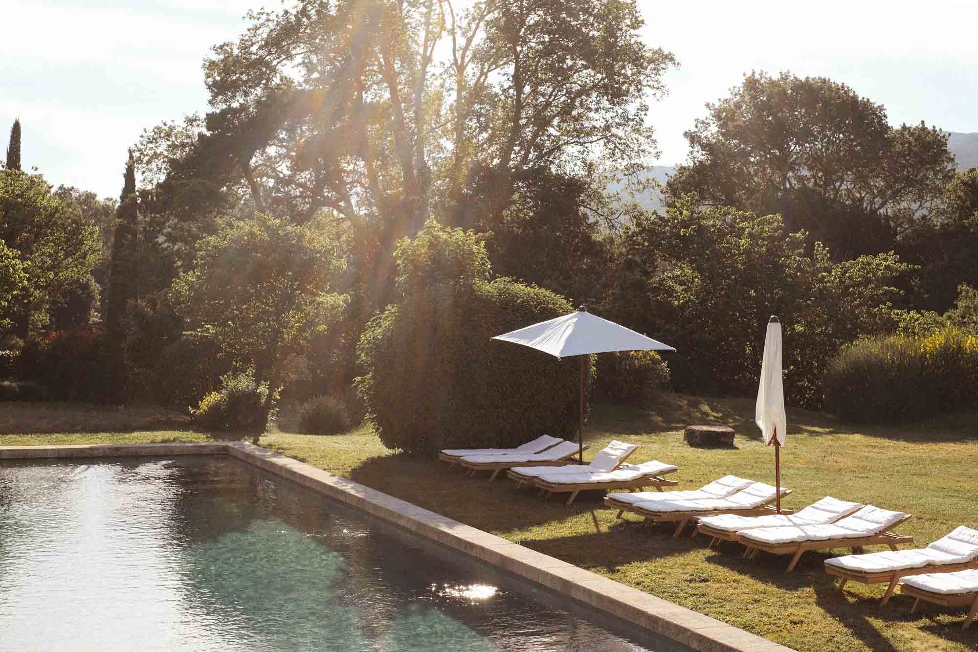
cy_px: 326
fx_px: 1440
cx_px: 489
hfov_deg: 37.5
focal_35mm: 53
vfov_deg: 25.5
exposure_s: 1/1000
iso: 250
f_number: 5.6
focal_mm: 35
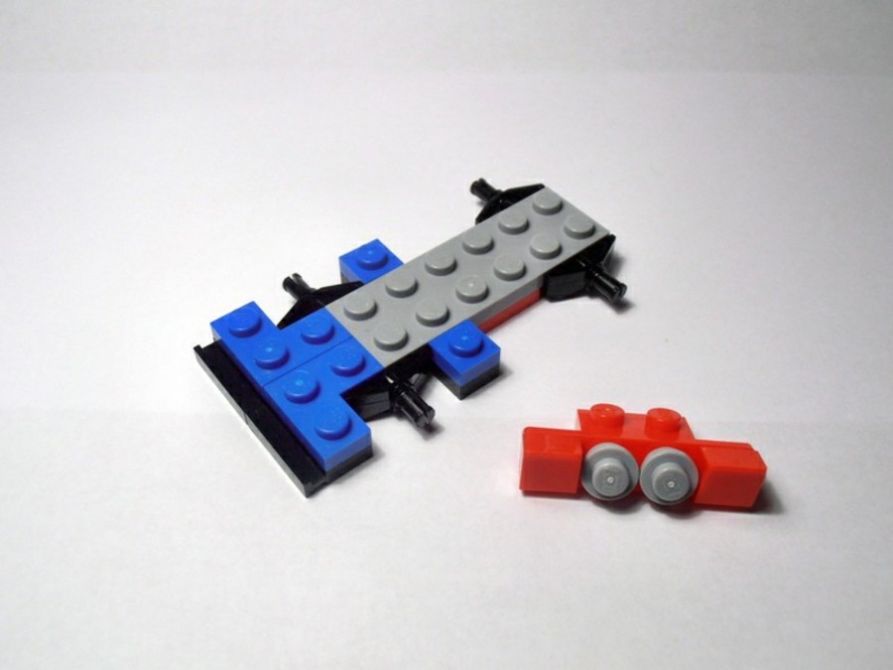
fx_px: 955
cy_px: 335
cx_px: 446
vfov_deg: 38.7
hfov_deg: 50.1
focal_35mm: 37
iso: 80
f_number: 3.9
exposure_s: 1/80
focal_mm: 6.61
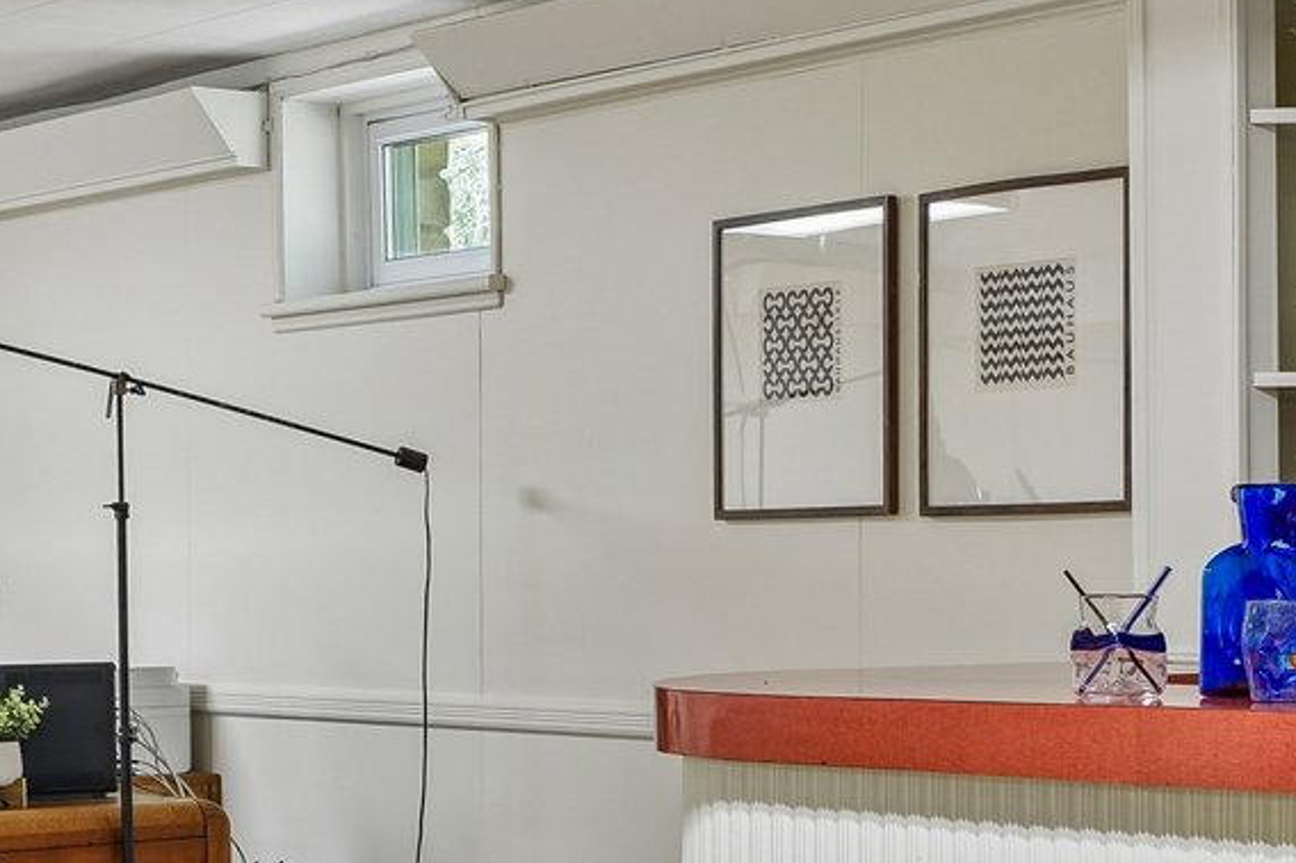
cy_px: 764
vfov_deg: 16.1
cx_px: 1421
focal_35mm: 84
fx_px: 3012
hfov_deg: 22.9
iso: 400
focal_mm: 23.2
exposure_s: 1/10
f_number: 8
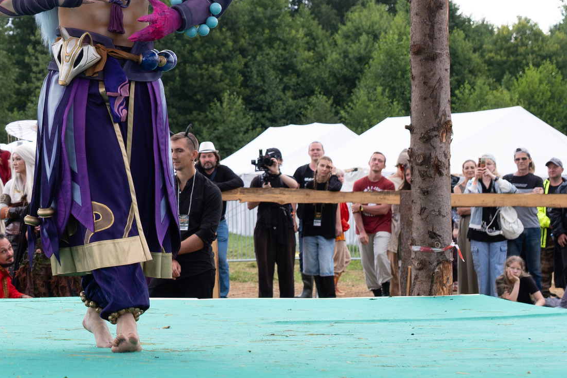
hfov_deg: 16.9
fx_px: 1875
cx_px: 49
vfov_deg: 11.4
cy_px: 22
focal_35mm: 119
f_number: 4
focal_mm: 34.2
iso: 1000
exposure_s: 1/1000
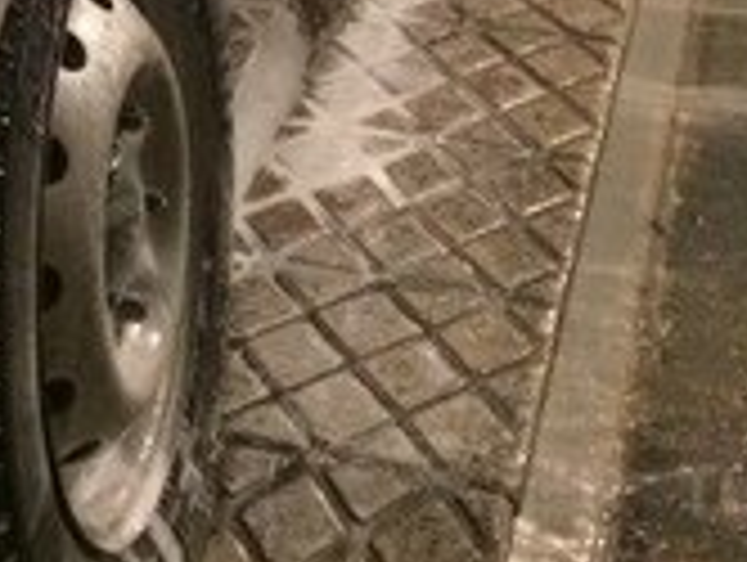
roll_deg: +5.3
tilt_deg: -10.4
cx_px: -446
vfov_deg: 11.7
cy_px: -542
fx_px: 2485
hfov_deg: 15.5
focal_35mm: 115
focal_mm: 4.15
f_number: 2.2
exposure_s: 1/20
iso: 320
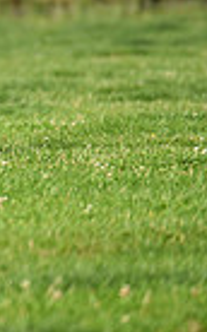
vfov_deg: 1.2
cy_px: -118
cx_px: -424
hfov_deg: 0.8
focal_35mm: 1717
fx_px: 15531
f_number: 5.6
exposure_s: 1/1600
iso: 500
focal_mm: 400
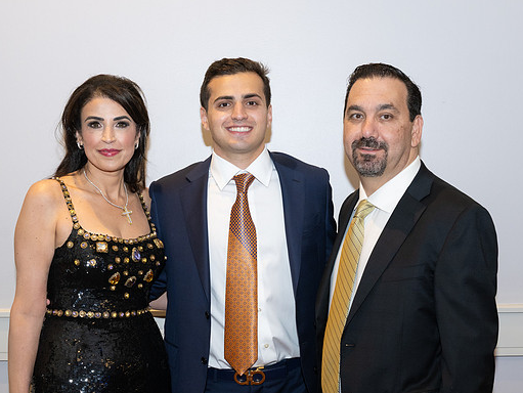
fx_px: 937
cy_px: 265
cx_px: 265
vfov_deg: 23.6
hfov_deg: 31.2
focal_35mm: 62
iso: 800
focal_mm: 38
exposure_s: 1/100
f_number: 5.6
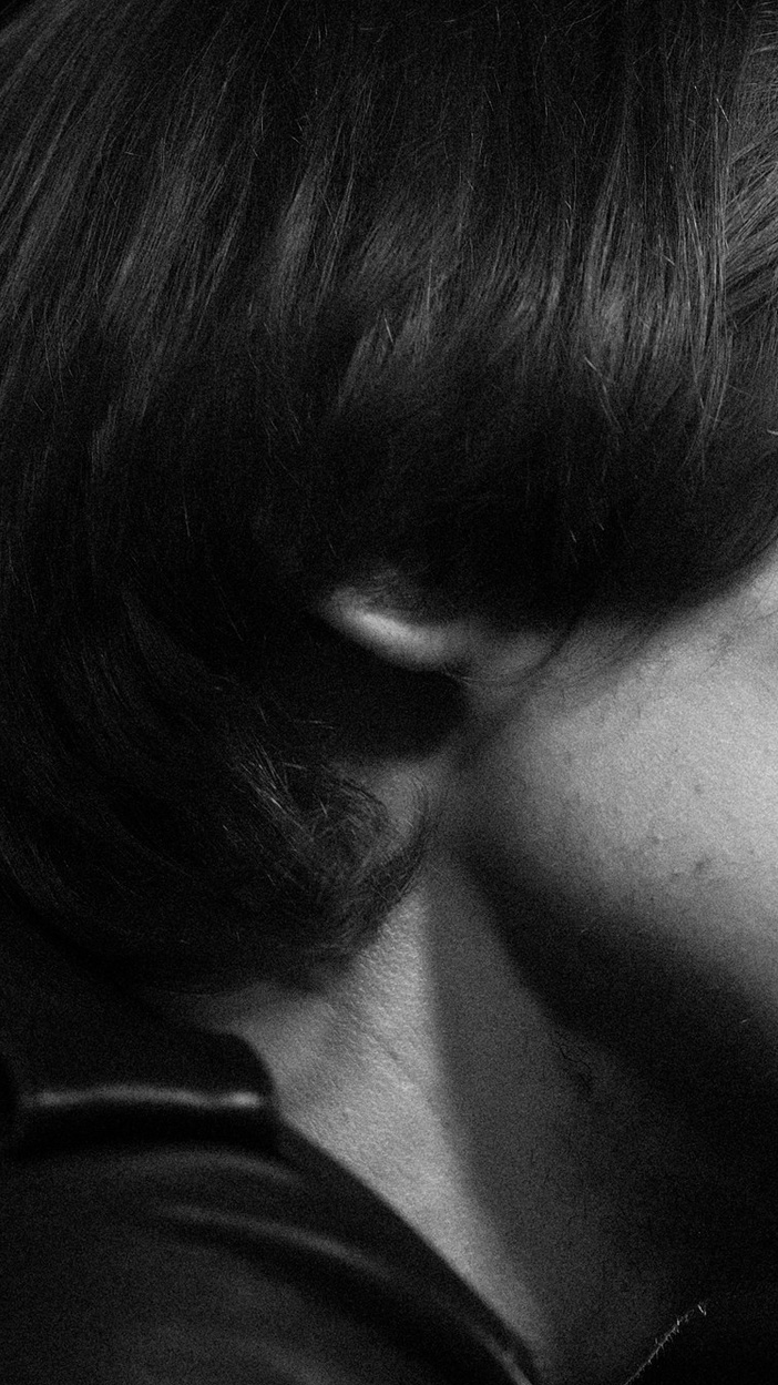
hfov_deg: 3.3
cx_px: 868
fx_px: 13358
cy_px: 1398
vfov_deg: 5.9
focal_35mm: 364
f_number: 2.2
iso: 640
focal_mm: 75
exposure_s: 1/180
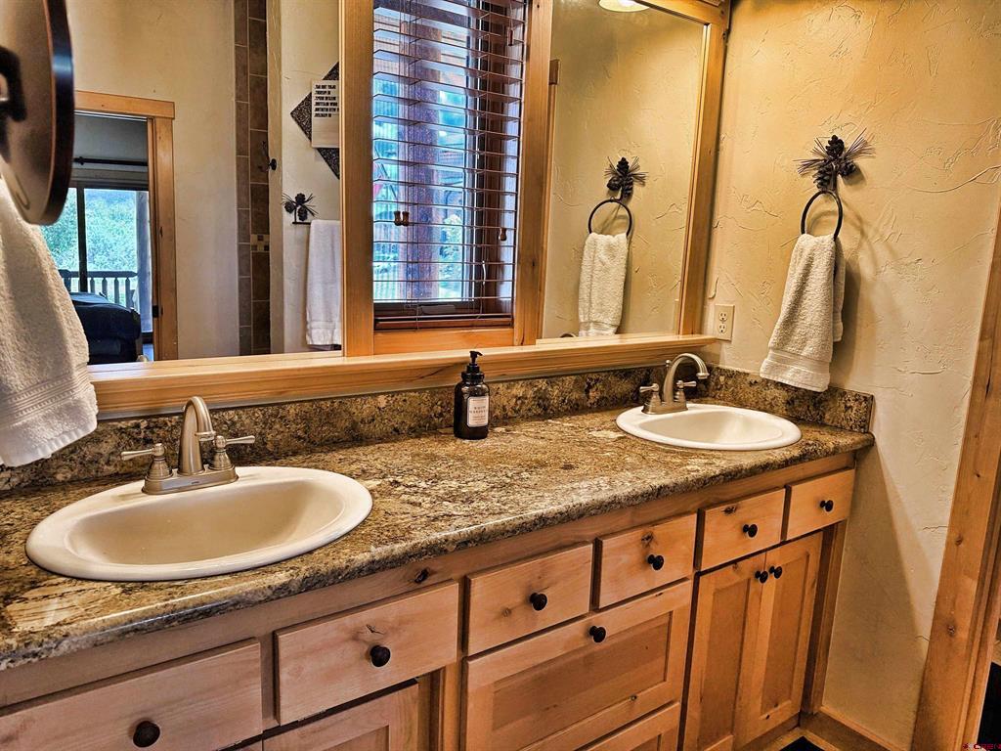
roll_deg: -2.3
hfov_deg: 71.6
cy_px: 376
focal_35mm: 24
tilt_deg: -10.5
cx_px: 500
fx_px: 694
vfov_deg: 56.8
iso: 200
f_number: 1.78
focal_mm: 6.76
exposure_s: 1/193
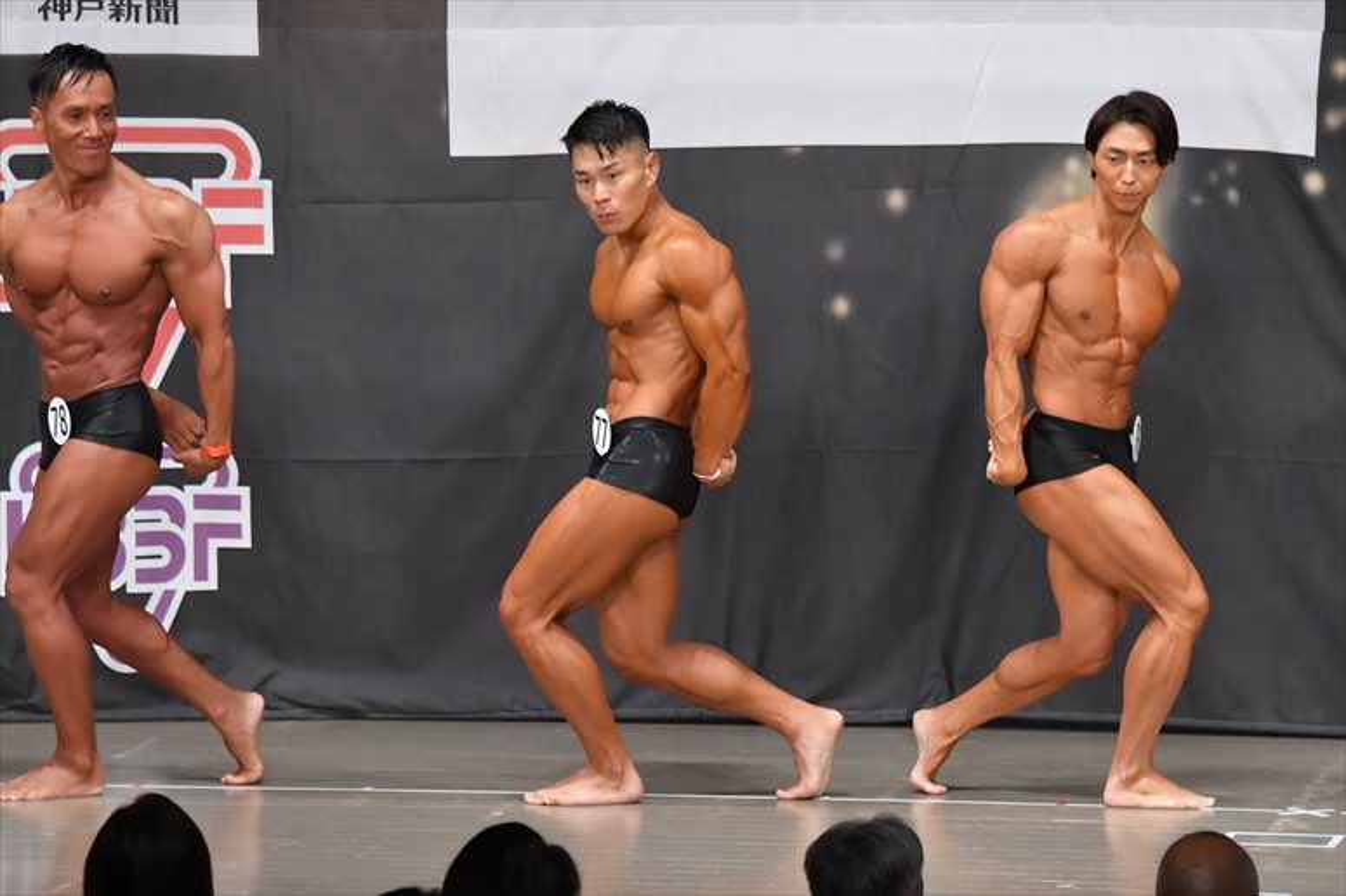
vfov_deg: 5.7
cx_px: 673
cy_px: 448
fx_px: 8969
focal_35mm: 240
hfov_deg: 8.6
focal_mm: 160
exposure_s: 1/400
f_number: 5.6
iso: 6400
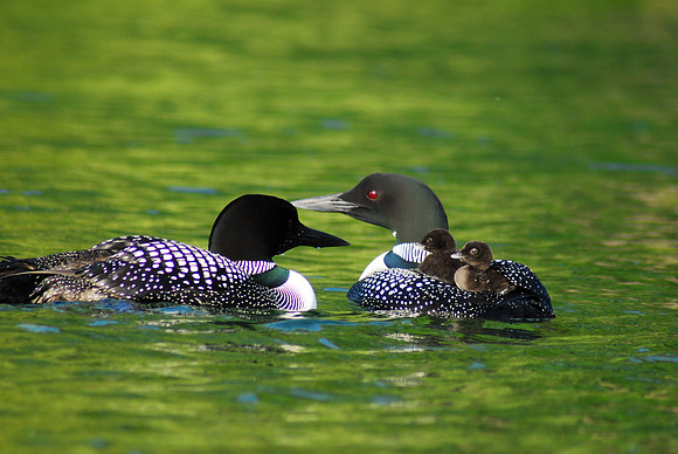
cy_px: 227
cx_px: 339
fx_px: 8483
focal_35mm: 450
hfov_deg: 4.6
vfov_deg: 3.1
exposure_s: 1/250
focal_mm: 300
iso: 400
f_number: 5.6
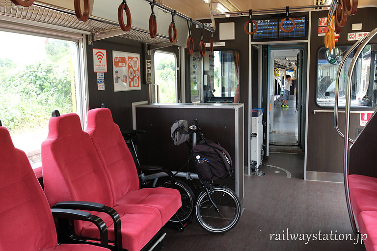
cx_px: 188
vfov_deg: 43.6
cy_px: 126
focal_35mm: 30
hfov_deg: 61.9
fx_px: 314
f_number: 7.1
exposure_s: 1/30
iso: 250
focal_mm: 19.9
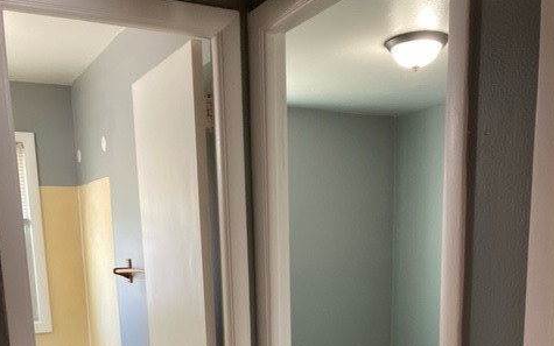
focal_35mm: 40
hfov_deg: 49.3
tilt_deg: -9.6
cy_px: 352
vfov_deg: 29.7
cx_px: 278
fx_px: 604
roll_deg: +1.8
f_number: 1.8
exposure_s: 1/60
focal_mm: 3.99
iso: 160
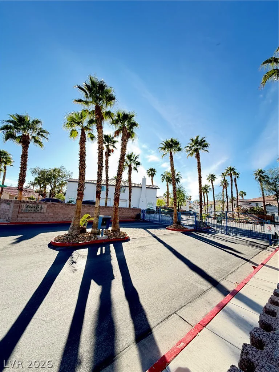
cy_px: 186
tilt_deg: +8.3
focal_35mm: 14
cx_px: 140
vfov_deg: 102.1
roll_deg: -3.8
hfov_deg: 85.7
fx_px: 150
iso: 40
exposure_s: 1/122
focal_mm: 2.22
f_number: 2.2
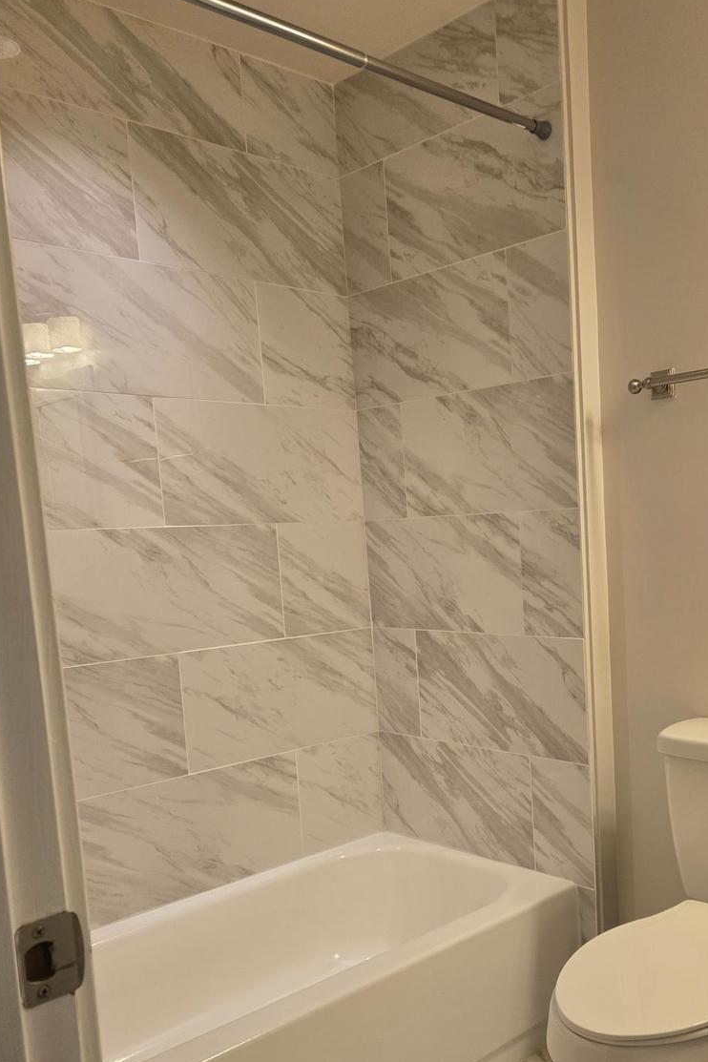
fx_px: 973
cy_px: 631
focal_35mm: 33
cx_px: 536
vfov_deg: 56.8
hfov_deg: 38.9
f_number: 1.8
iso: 125
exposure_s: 1/120
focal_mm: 5.4
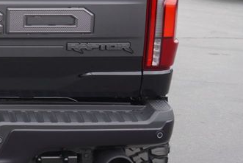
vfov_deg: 14.0
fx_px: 659
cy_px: 31
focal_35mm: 98
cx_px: -79
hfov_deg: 19.2
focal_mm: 21
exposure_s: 1/125
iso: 100
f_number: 5.6
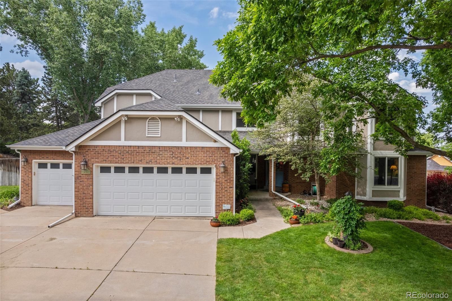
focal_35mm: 22
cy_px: 150
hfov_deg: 78.6
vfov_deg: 57.2
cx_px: 226
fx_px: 276
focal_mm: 8.38
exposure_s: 1/730
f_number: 2.8
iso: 100
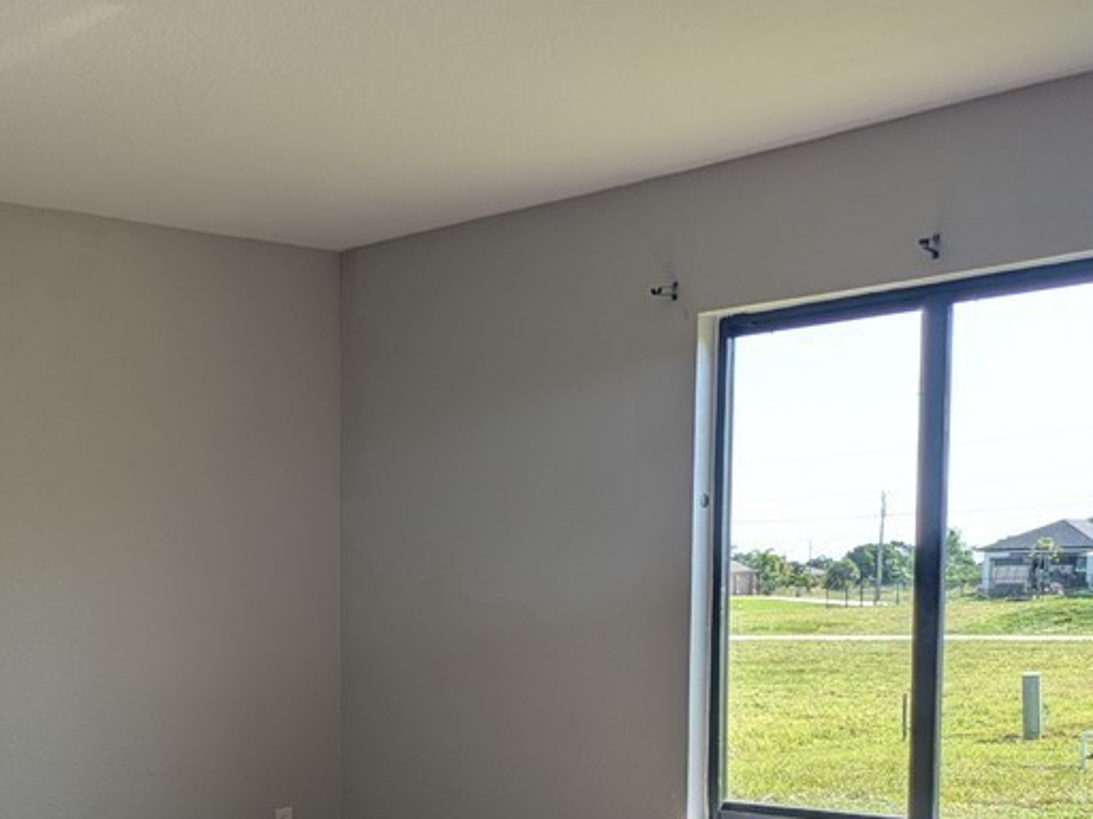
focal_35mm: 50
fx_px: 1579
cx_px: 27
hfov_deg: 35.0
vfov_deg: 27.8
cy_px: 764
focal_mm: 5.43
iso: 42
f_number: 1.89
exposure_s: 1/423
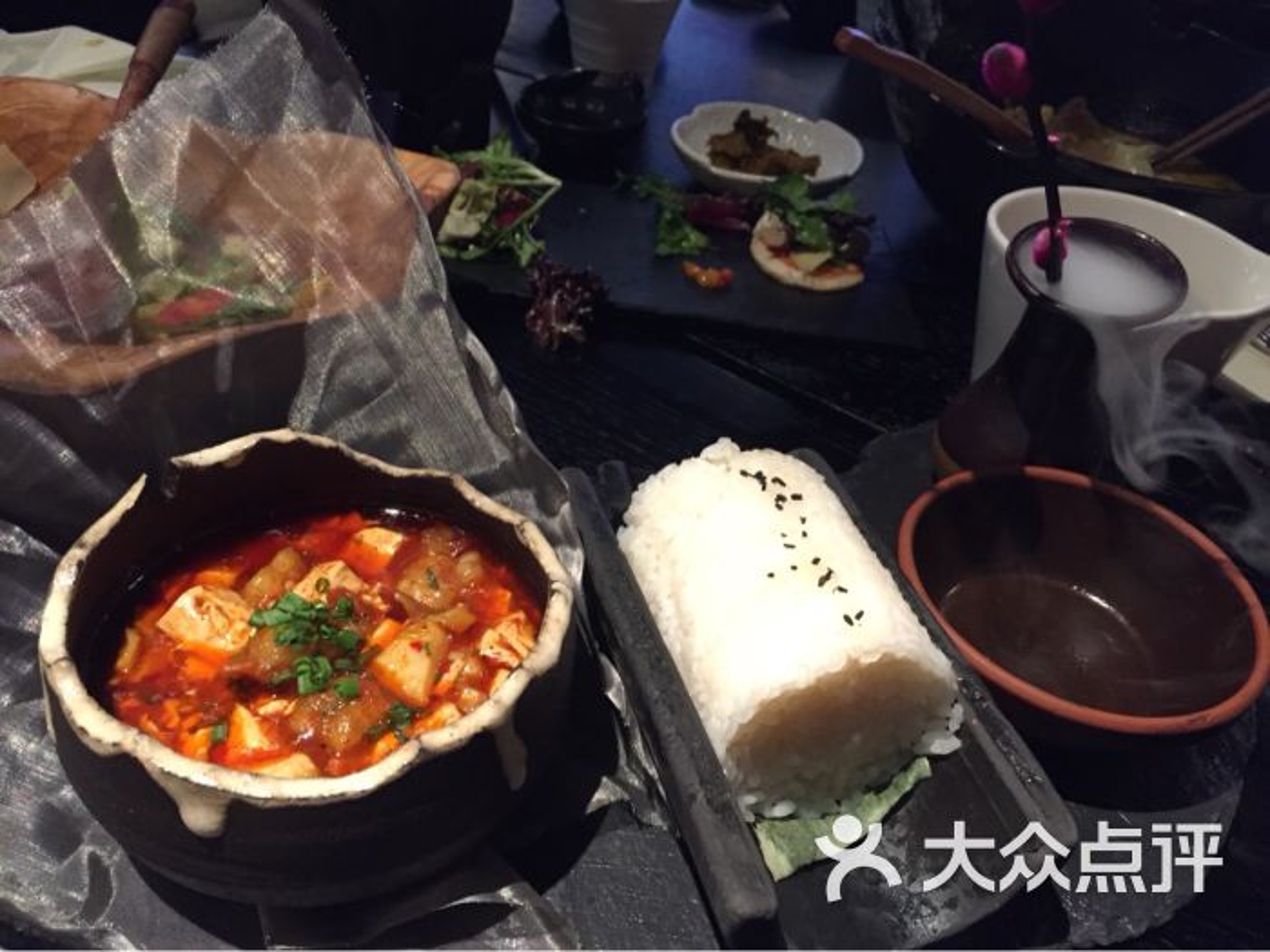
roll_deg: -7.2
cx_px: 635
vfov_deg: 48.2
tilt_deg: -38.0
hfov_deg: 61.7
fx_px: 1064
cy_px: 476
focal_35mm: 29
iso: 250
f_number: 2.2
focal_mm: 4.15
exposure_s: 1/30
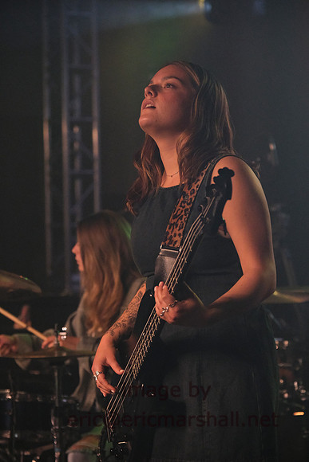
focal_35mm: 136
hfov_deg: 10.1
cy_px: 231
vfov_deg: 15.1
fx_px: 1750
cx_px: 154
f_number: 4
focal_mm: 90.6
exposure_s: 1/800
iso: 8000
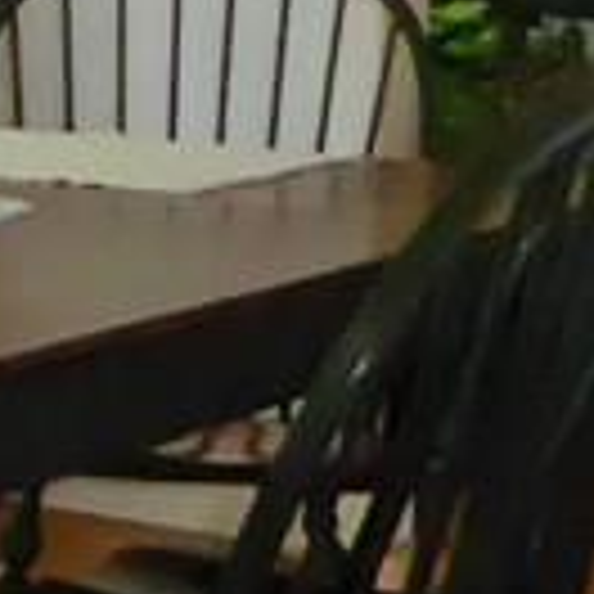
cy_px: 333
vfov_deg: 10.6
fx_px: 3203
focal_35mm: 165
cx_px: -338
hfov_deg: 10.2
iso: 1600
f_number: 3.3
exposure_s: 1/250
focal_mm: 4.3
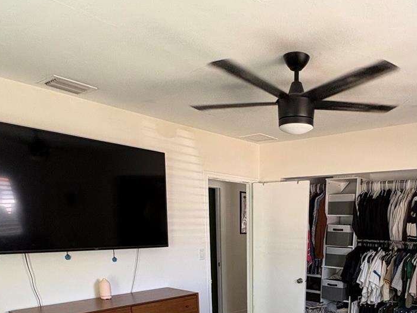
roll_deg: -0.6
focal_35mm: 32
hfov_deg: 55.6
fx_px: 385
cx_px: 279
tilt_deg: -16.0
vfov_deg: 37.9
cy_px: 332
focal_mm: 2.22
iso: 200
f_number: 2.2
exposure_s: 1/78
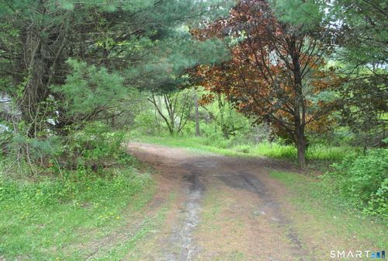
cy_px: 130
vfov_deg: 48.2
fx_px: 292
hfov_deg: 67.3
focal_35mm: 27
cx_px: 194
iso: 200
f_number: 5.6
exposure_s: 1/125
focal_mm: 18
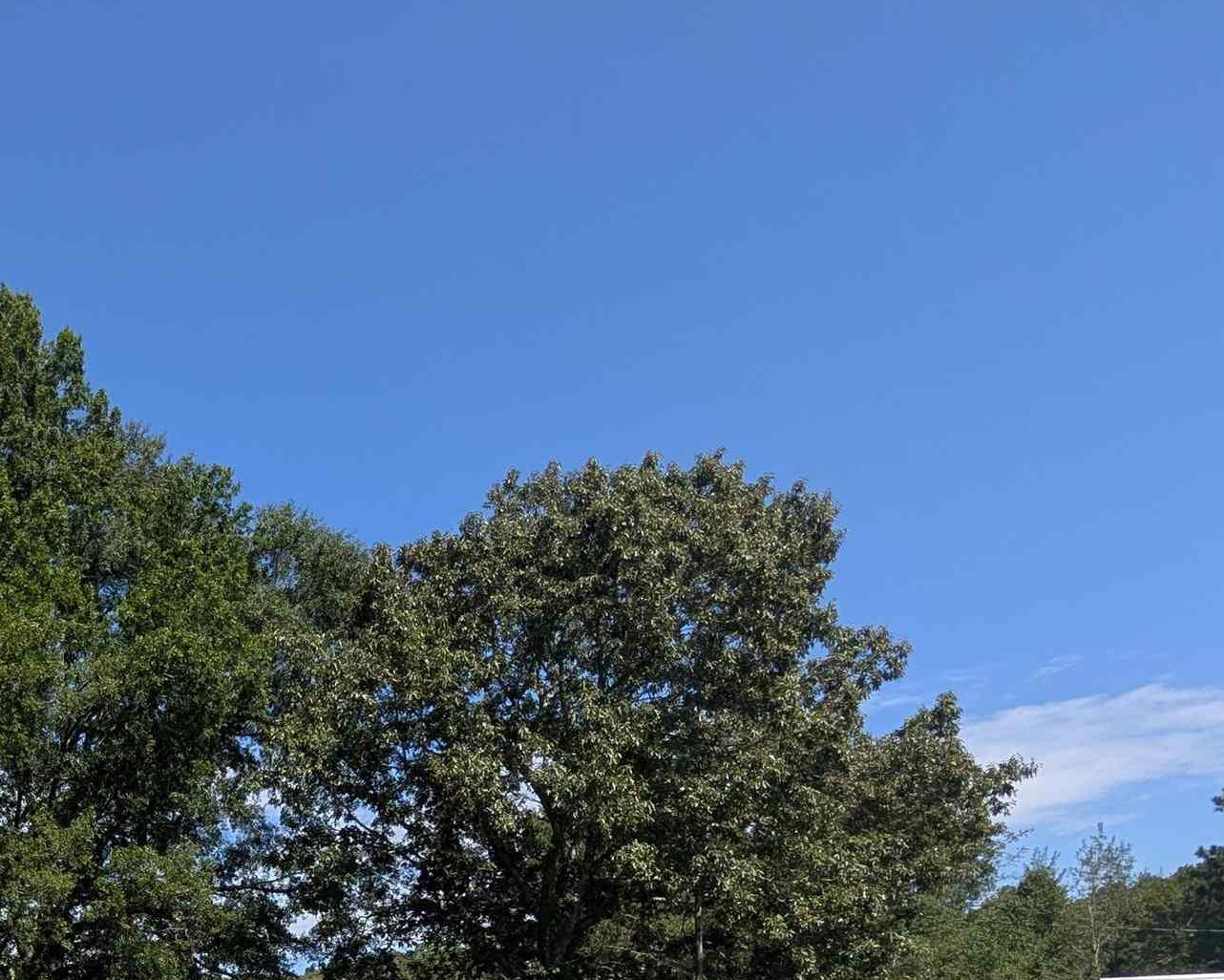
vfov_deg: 44.7
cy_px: 952
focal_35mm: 28
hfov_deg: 56.4
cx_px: 200
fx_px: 1014
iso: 55
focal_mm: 2.02
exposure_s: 1/2660
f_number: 1.7
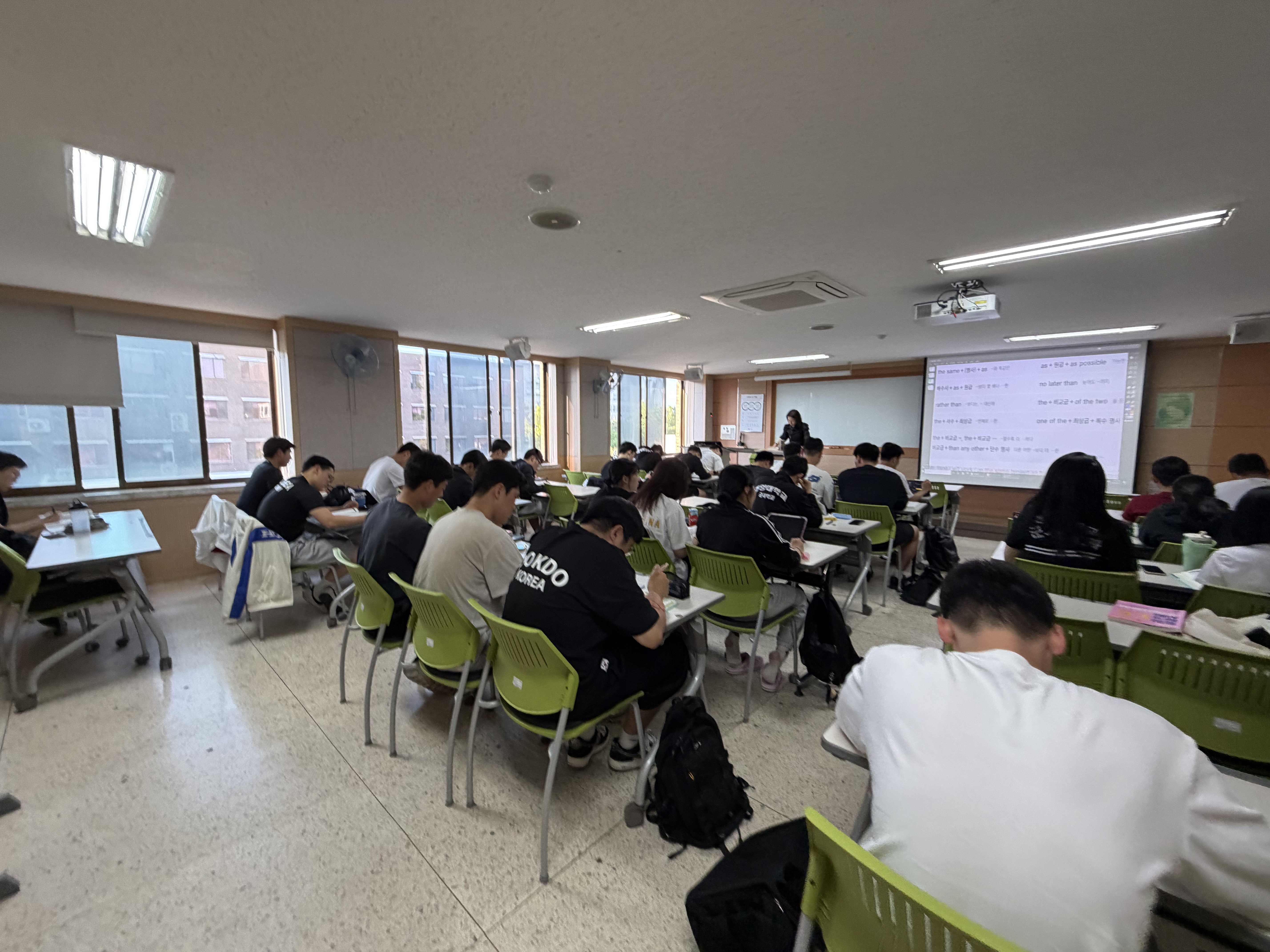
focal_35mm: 14
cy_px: 476
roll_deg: -2.1
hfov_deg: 102.1
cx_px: 635
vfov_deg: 85.7
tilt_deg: -6.2
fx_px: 514
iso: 250
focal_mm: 2.22
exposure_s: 1/120
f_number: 2.2
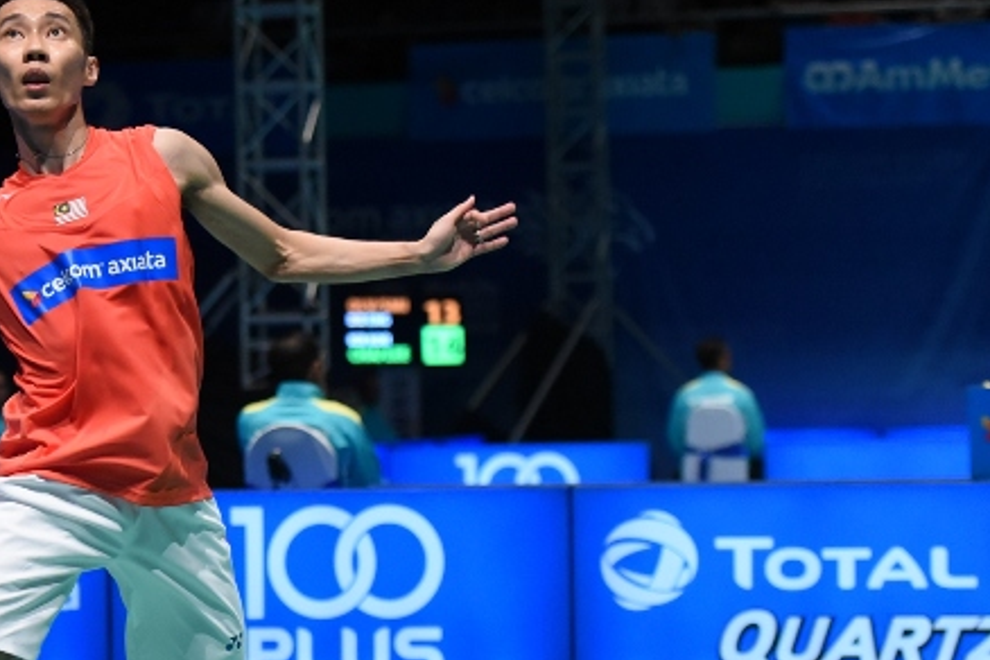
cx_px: 303
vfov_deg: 11.9
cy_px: 457
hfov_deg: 17.7
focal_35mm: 115
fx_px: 3162
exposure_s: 1/640
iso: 5000
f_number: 2.8
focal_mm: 70
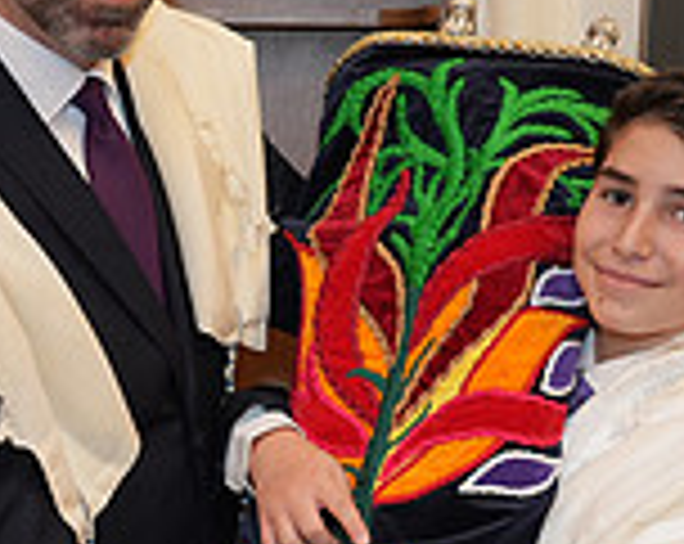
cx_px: 68
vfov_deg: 12.5
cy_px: 510
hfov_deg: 15.6
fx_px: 2465
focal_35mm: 122
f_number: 4
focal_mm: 34
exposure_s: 1/80
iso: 640
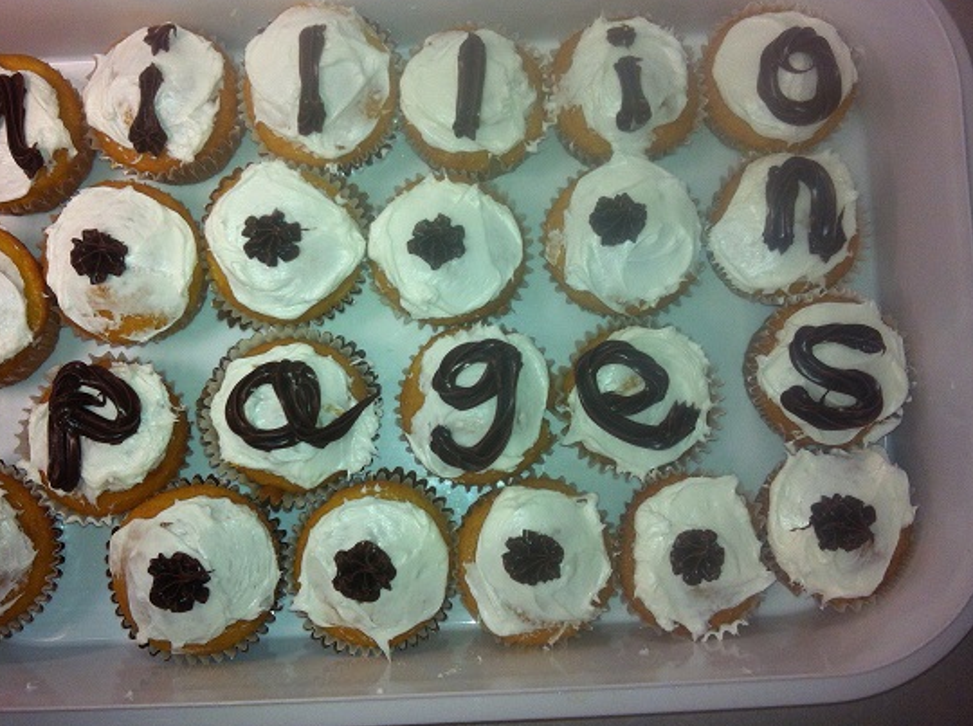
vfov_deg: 34.2
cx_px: 474
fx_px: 1178
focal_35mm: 42
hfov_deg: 44.9
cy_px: 322
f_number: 2.8
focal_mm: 3.85
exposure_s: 1/51
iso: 80
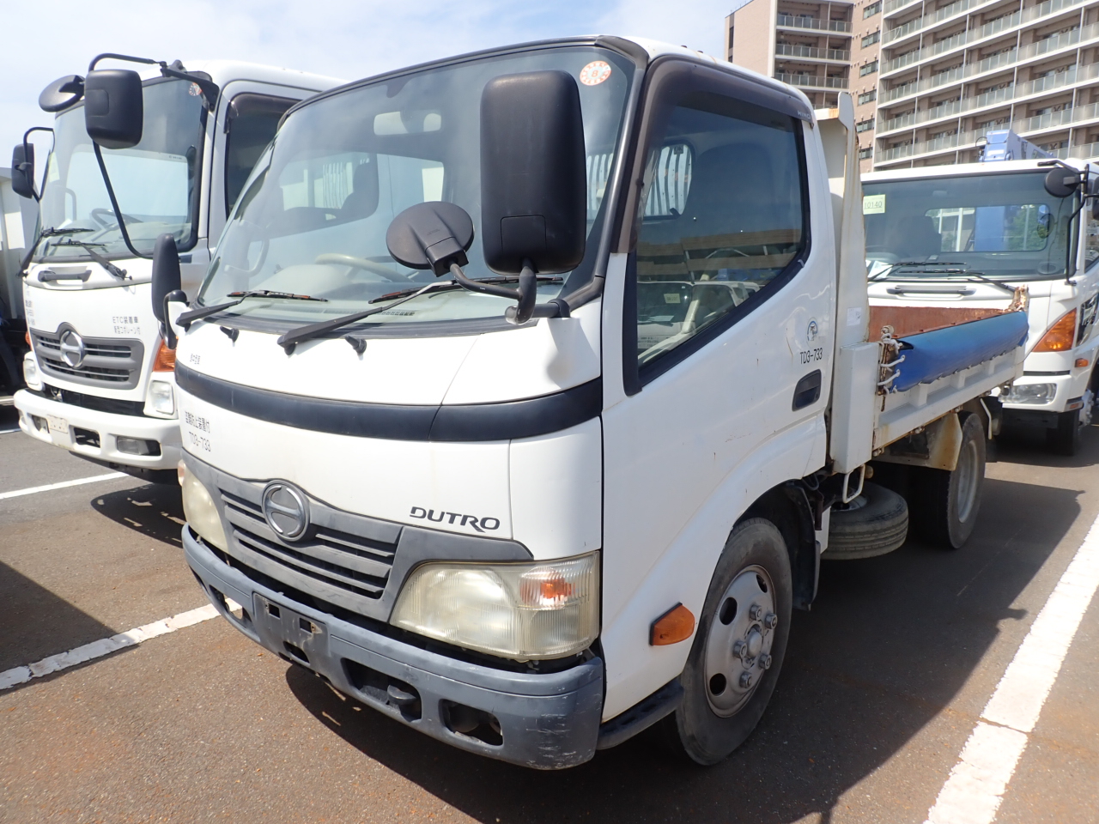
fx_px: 794
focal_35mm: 25
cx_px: 550
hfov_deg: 69.4
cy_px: 412
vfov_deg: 54.9
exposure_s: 1/160
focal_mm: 4.5
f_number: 8
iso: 100
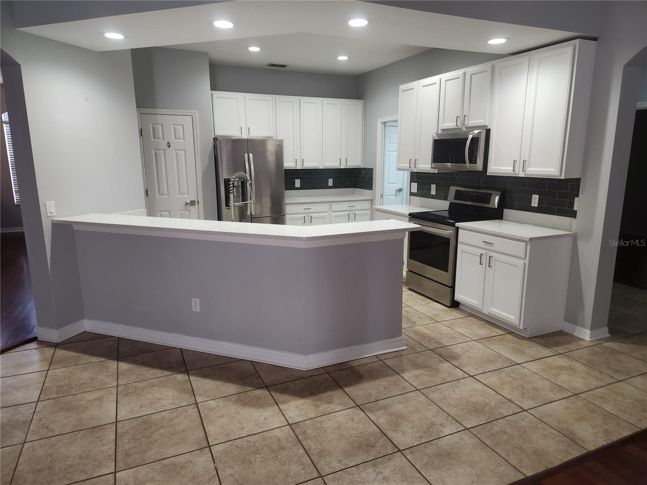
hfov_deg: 73.9
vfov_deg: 58.9
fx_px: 430
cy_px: 242
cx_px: 324
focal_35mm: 23
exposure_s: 1/120
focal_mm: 5.4
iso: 125
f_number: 1.8
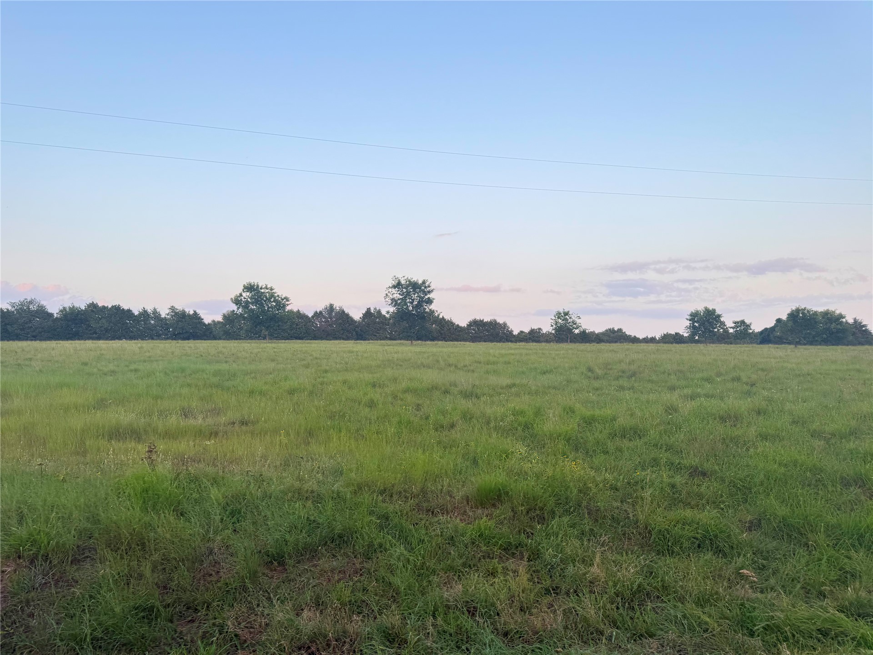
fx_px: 605
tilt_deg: +2.0
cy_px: 328
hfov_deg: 71.6
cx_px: 436
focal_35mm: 24
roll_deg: +1.9
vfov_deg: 56.8
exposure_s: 1/304
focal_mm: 6.76
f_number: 1.78
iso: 80
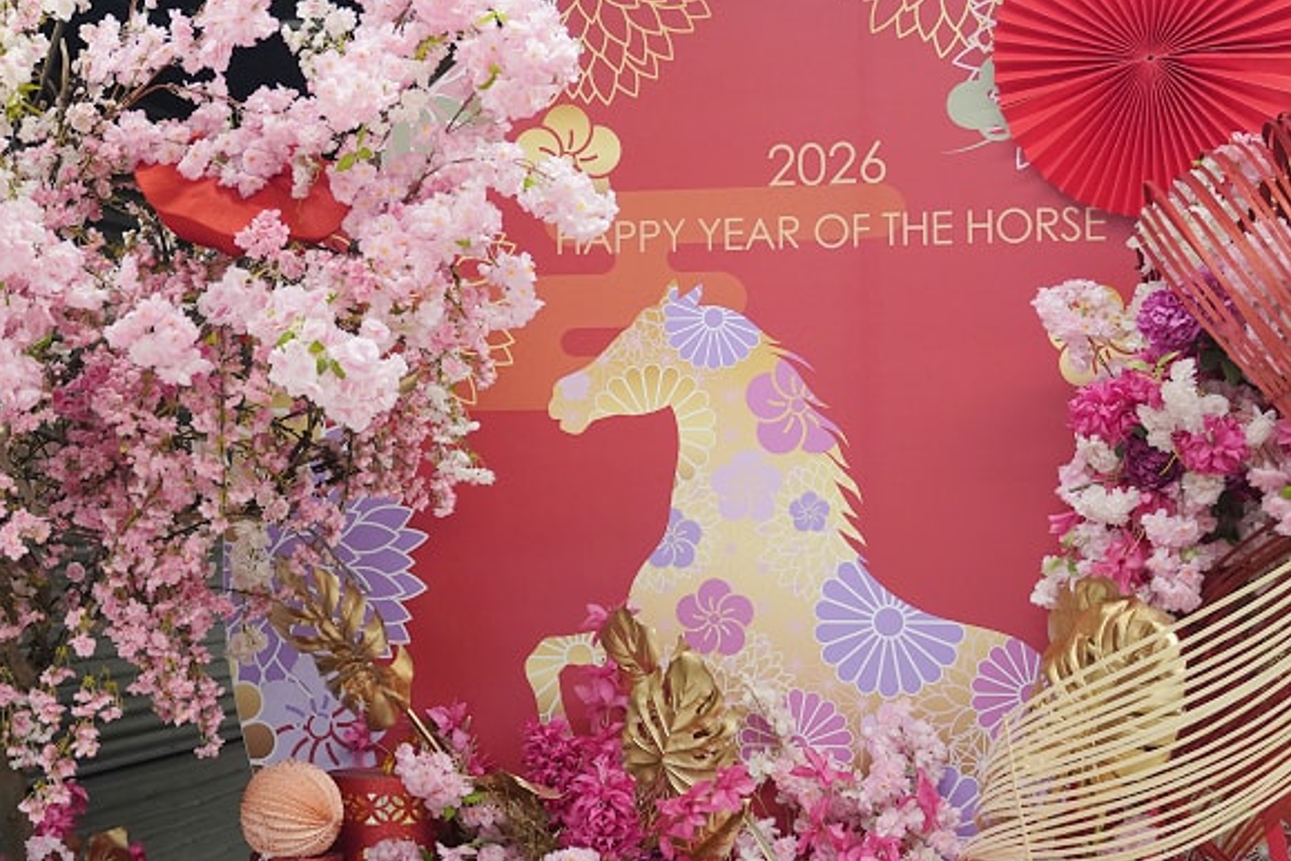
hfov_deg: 23.8
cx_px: 459
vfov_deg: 16.1
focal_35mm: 85
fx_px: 3048
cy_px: 468
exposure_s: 1/160
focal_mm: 41
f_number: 3.2
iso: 1600
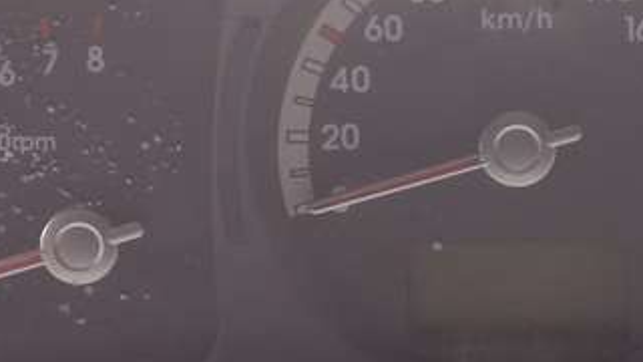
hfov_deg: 12.1
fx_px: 3018
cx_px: 510
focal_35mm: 177
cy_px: 112
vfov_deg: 6.9
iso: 400
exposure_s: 1/80
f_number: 4
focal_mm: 24.7
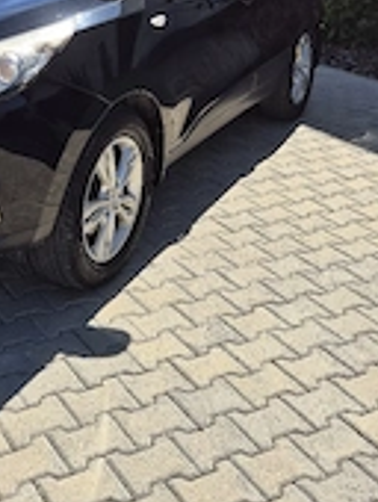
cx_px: 89
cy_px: 65
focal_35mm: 54
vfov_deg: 33.9
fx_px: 784
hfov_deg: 26.7
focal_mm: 5.4
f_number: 1.8
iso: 25
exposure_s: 1/1429
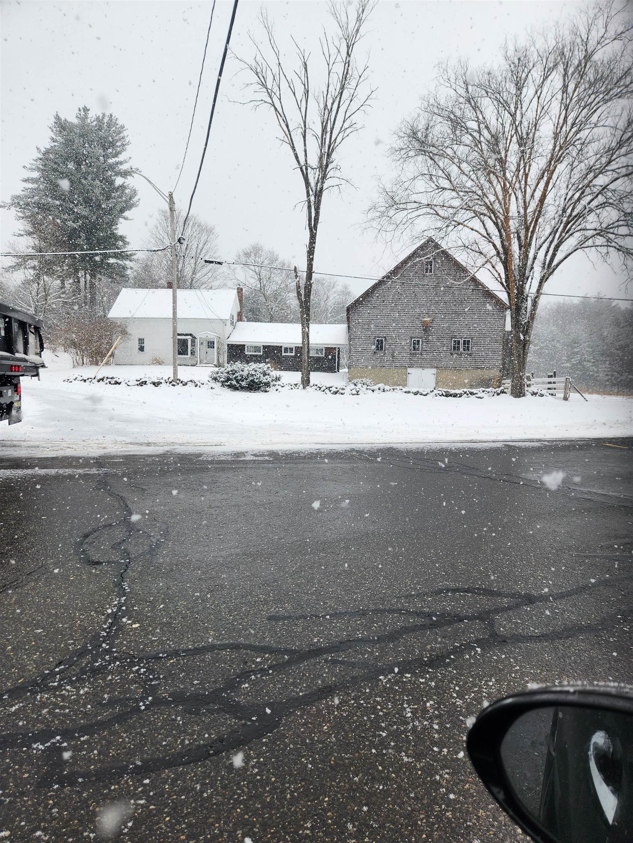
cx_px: 316
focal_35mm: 23
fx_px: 561
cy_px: 422
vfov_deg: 73.9
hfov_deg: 58.9
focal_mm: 5.4
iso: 20
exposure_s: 1/554
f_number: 1.8
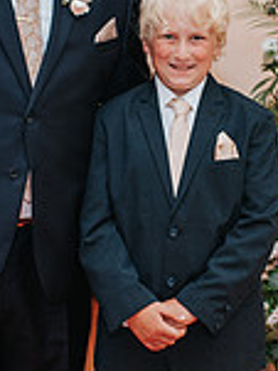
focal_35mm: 150
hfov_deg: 9.9
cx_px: 131
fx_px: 1608
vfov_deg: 13.2
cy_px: 197
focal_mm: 35
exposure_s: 1/200
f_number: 3.2
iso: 1000
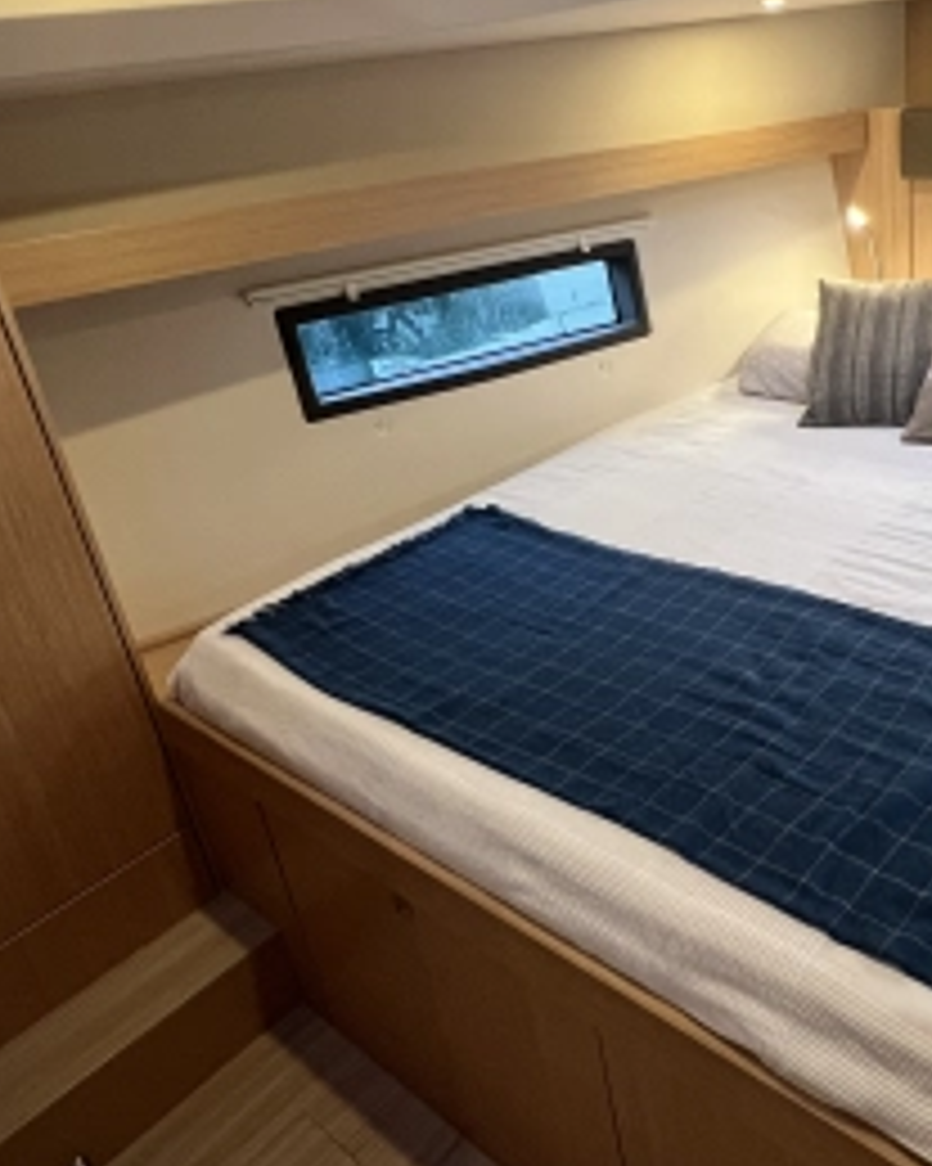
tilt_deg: -22.8
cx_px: 698
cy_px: 497
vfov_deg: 63.8
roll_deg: +6.7
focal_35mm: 27
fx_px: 931
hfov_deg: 50.9
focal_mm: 1.57
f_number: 1.8
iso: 250
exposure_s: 1/74
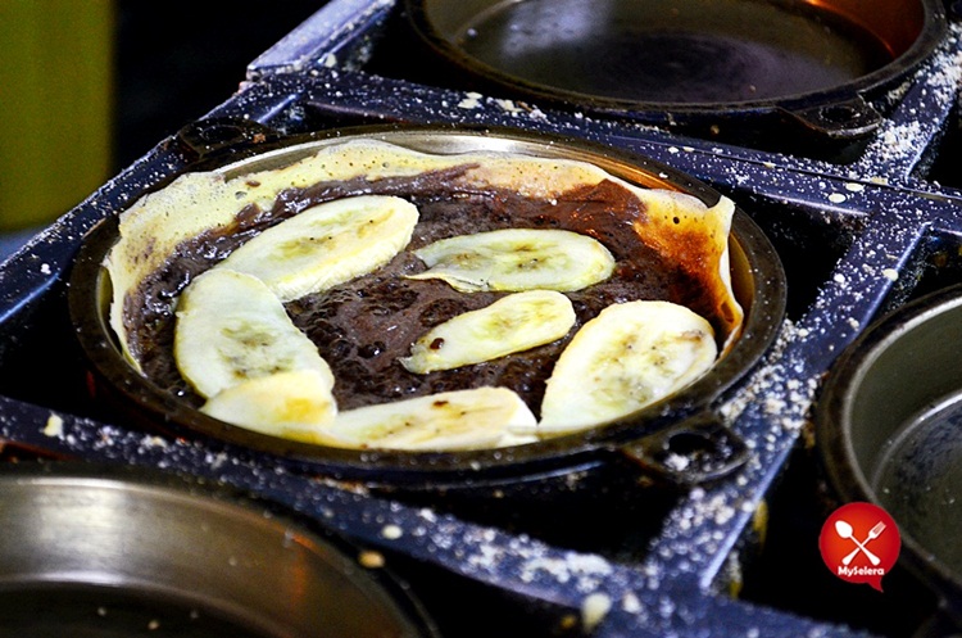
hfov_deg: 24.7
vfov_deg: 16.5
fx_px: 2200
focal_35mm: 82
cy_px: 319
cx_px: 481
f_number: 5.6
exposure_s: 1/20
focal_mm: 55
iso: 1250
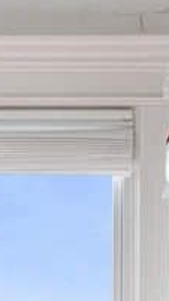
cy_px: 471
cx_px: -7
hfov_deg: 7.5
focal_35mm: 161
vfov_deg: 12.6
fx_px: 1285
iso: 400
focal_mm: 15.5
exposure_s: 1/60
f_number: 11
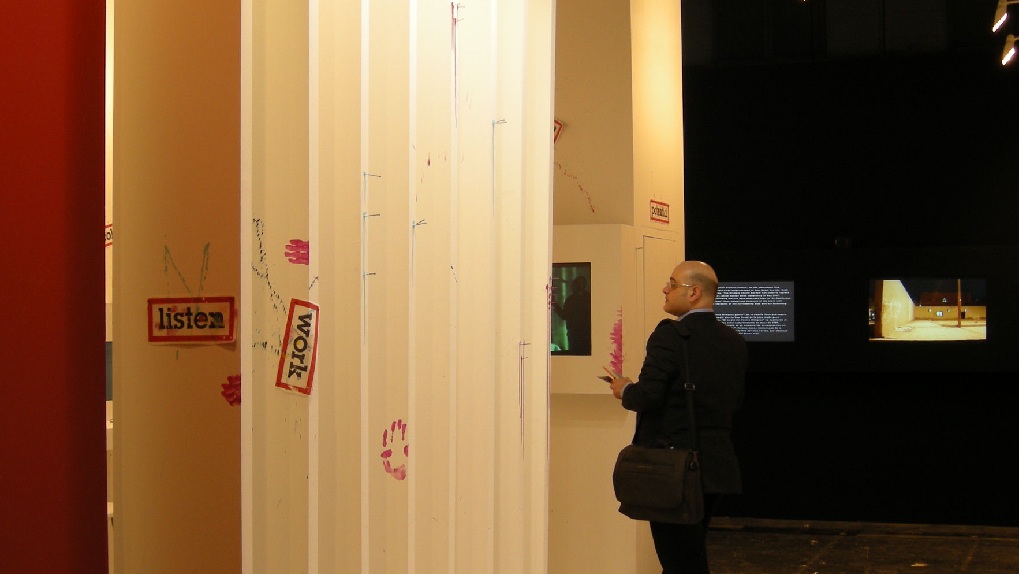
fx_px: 1513
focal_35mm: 56
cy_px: 342
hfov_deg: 37.2
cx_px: 469
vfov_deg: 21.4
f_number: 3.8
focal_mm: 7.5
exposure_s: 1/30
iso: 64
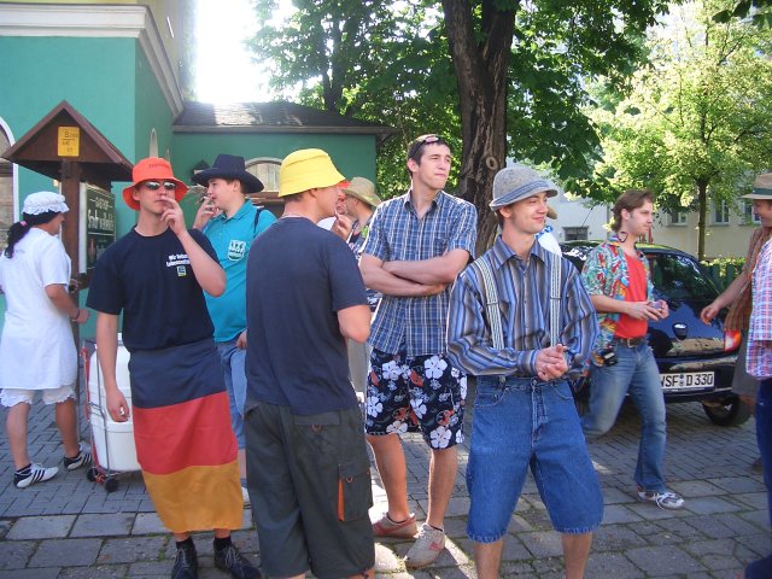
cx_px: 386
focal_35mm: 35
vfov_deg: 40.7
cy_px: 290
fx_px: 781
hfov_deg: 52.6
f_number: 2.6
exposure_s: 1/160
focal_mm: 5.8
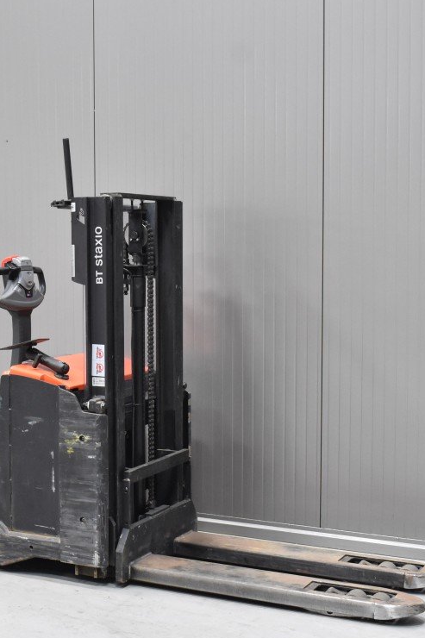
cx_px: 158
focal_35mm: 61
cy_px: 341
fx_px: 1077
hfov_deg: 22.3
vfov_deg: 33.0
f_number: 5.6
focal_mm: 25
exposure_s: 1/20
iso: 1600
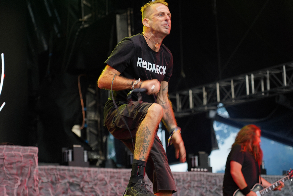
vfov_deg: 13.2
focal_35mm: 104
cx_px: 146
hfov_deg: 19.6
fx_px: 846
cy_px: 98
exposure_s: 1/125
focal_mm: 104
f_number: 4
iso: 250
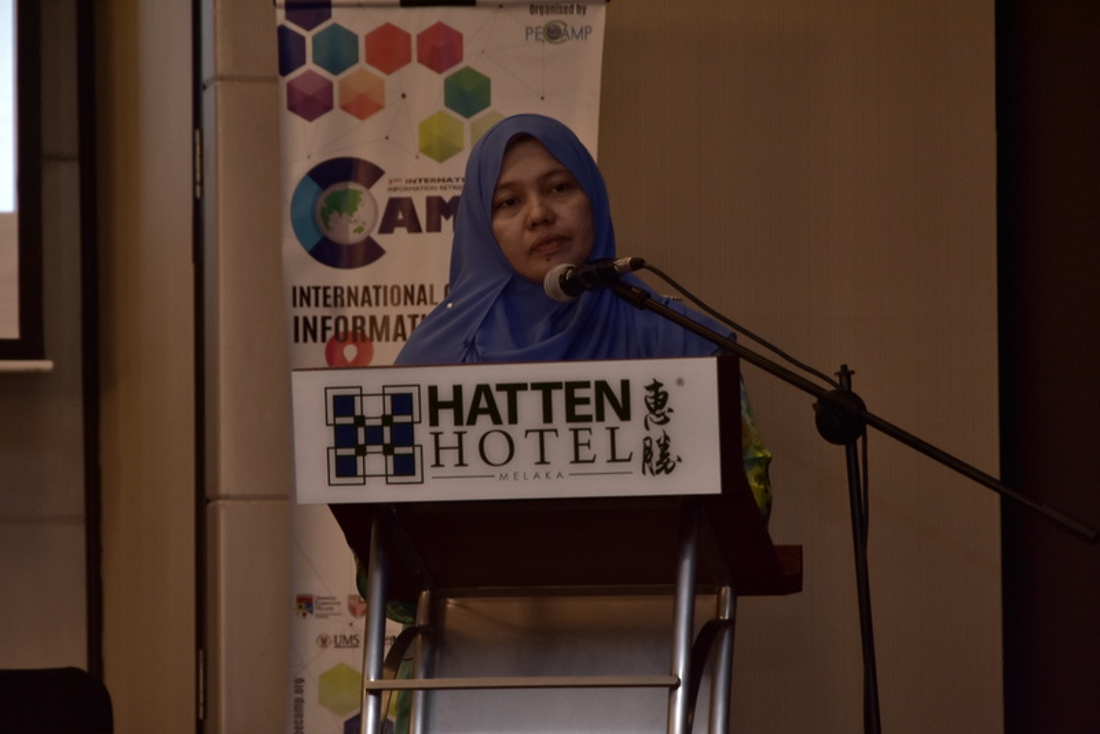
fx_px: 4814
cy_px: 367
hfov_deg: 13.0
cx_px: 550
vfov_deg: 8.7
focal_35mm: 158
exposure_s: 1/40
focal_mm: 105
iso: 1000
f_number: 7.1
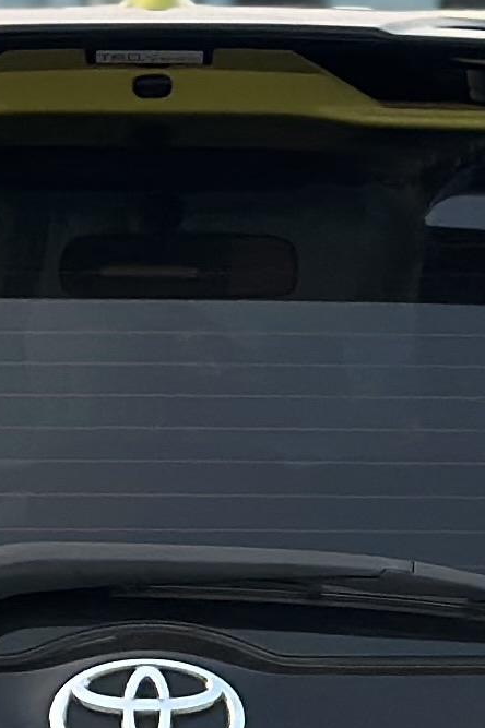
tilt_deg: -5.0
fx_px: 6109
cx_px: 162
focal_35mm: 302
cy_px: 775
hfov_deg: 4.5
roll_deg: -0.2
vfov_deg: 6.8
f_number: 1.78
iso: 80
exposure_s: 1/843
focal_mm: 6.86
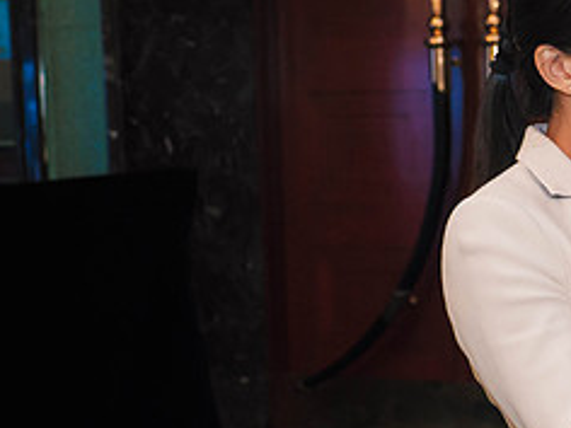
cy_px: 267
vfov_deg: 11.1
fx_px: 2194
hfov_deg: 14.4
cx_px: 680
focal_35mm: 133
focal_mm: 26
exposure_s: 1/80
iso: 1600
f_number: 2.8
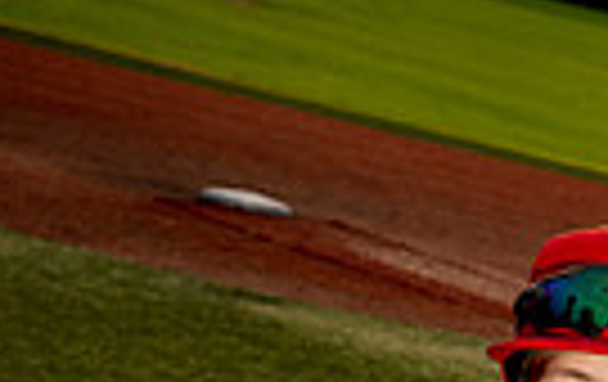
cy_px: 939
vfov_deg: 5.4
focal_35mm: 234
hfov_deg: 8.9
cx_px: 576
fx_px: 3885
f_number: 11
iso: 250
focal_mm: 69
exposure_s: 1/250
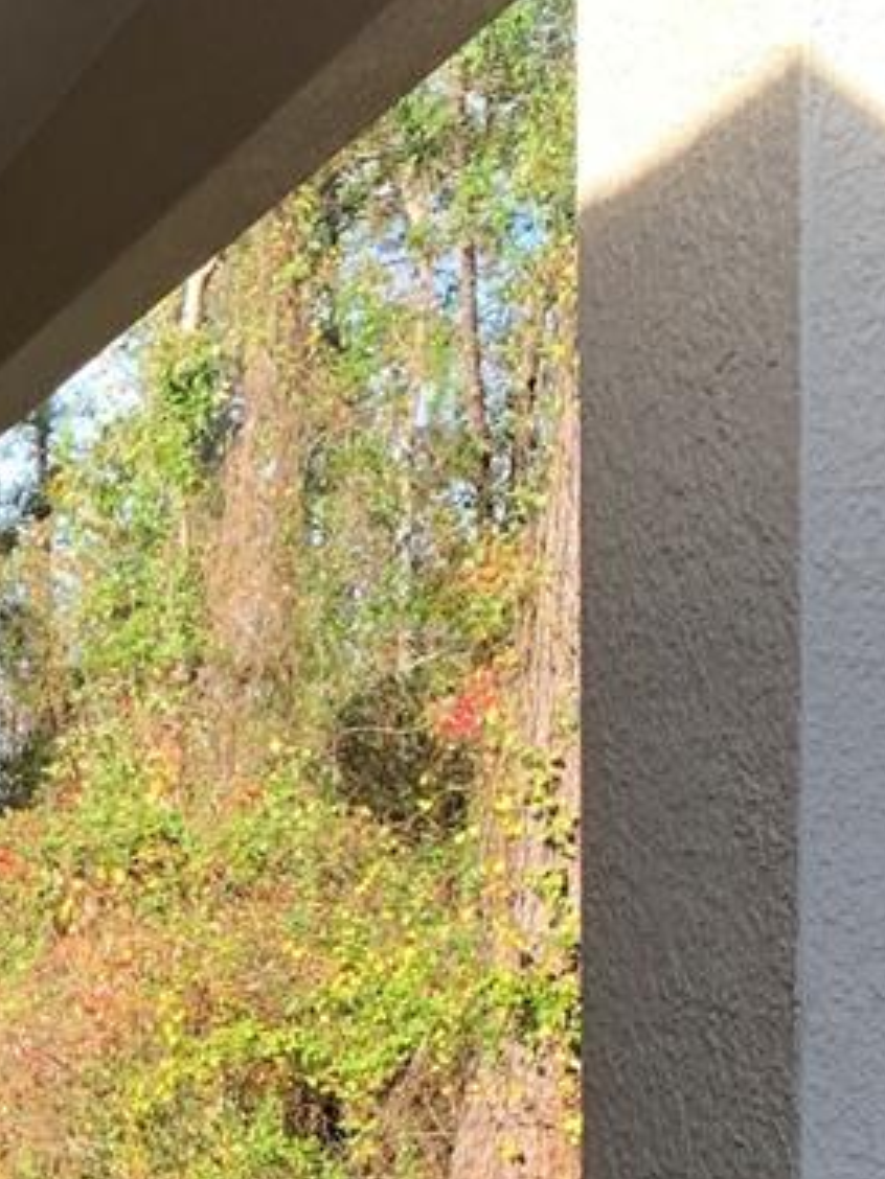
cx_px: -414
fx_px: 2829
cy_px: 1323
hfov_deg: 16.3
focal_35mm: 83
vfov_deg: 22.2
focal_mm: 4.25
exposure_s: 1/204
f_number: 1.8
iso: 25
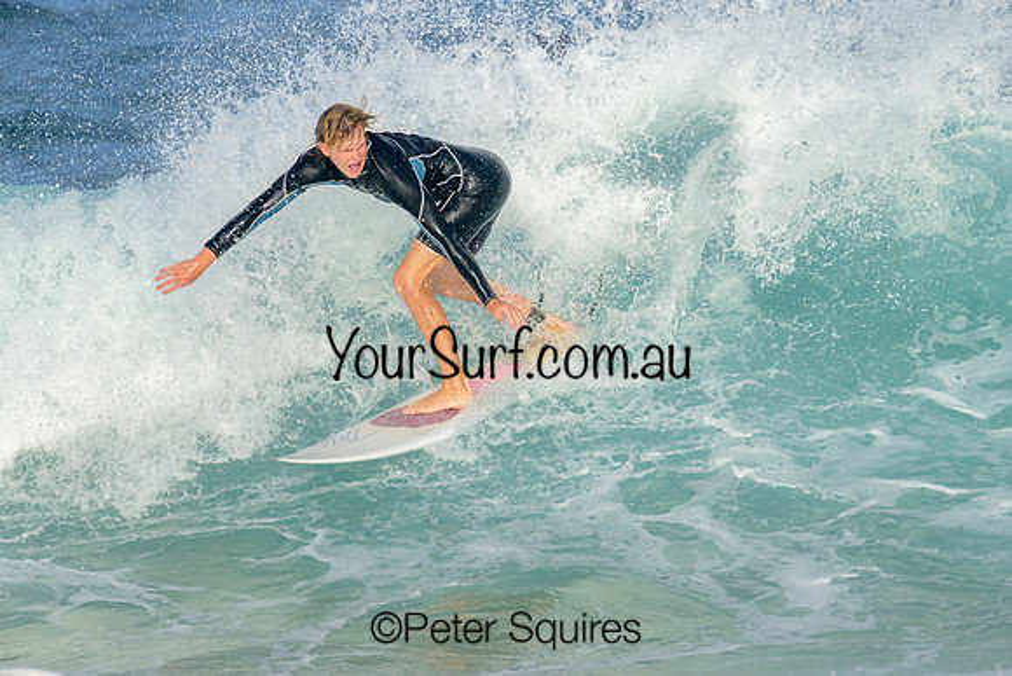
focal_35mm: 1101
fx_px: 30944
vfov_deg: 1.3
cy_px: 263
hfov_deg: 1.9
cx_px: 527
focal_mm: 800
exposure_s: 1/1600
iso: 720
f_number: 11
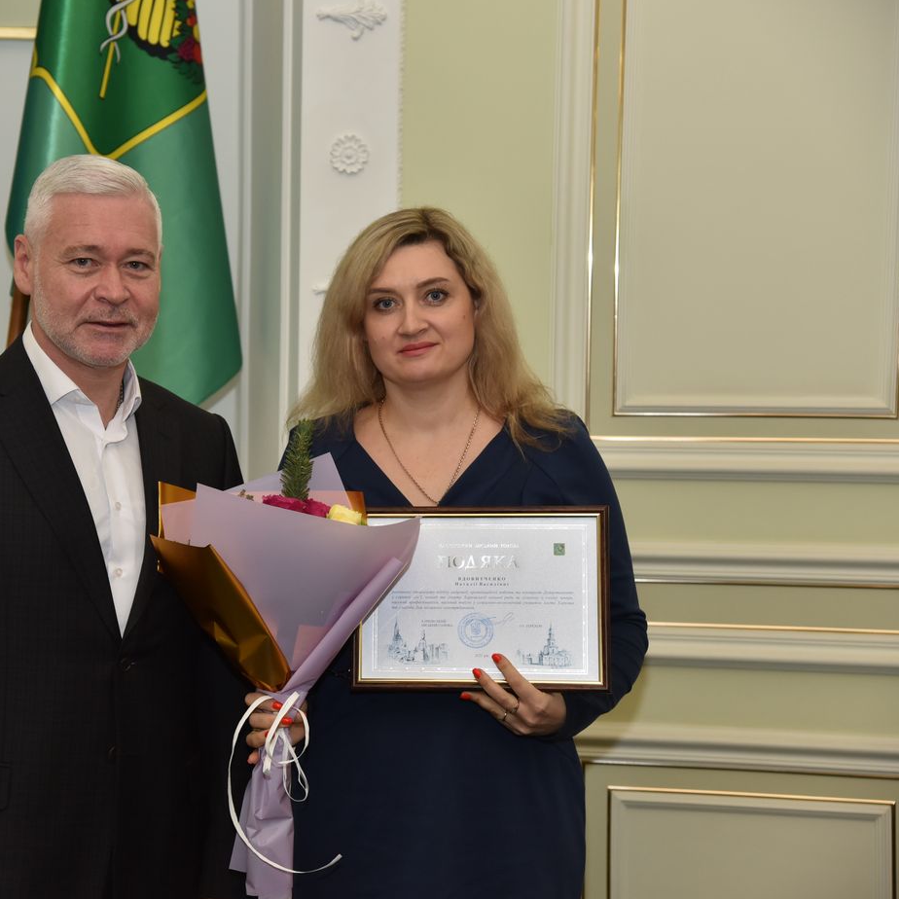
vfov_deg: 20.4
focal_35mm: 85
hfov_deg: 20.3
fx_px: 2498
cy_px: 451
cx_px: 259
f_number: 4.5
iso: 800
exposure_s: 1/200
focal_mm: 66
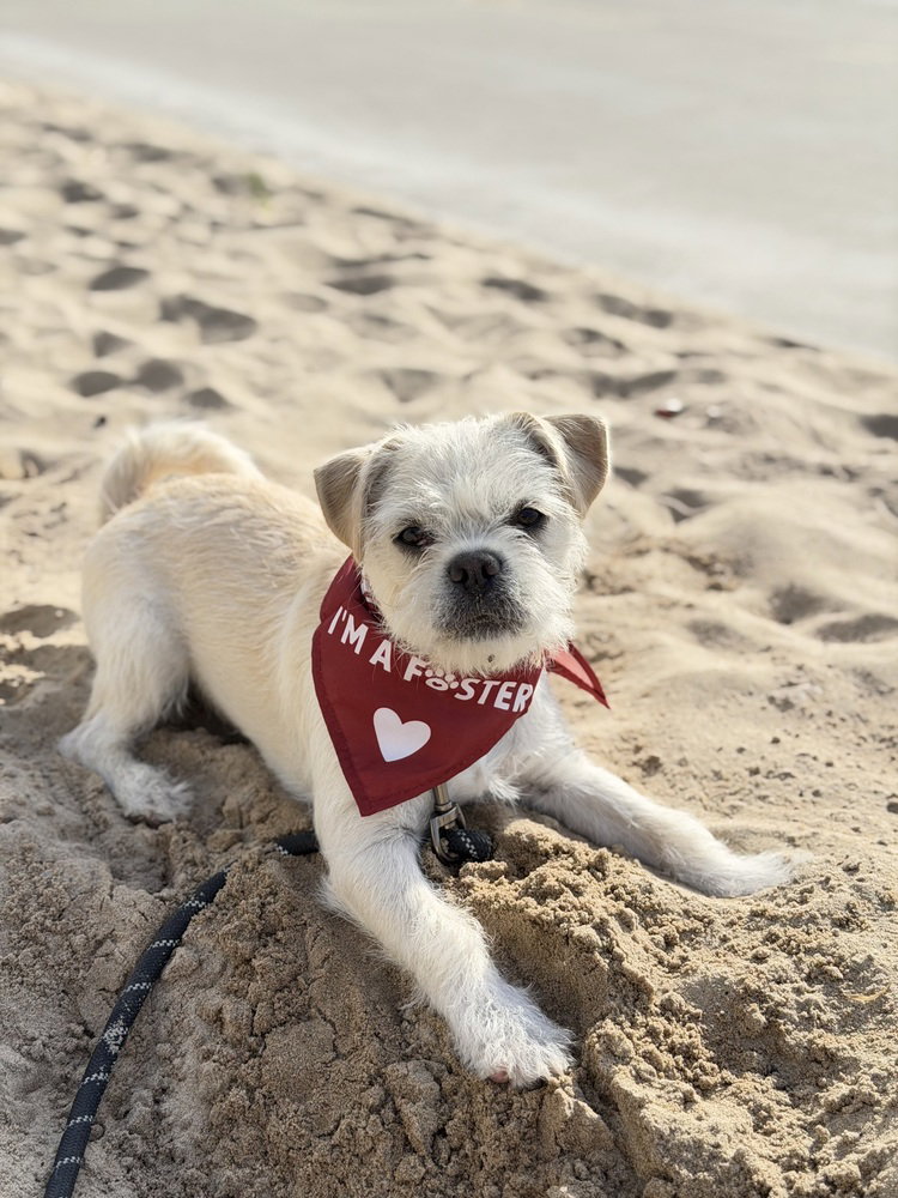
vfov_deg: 39.7
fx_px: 1660
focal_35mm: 48
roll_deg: +0.8
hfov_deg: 30.3
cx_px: 449
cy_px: 599
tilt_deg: -23.2
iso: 80
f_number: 1.78
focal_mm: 6.76
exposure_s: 1/2494
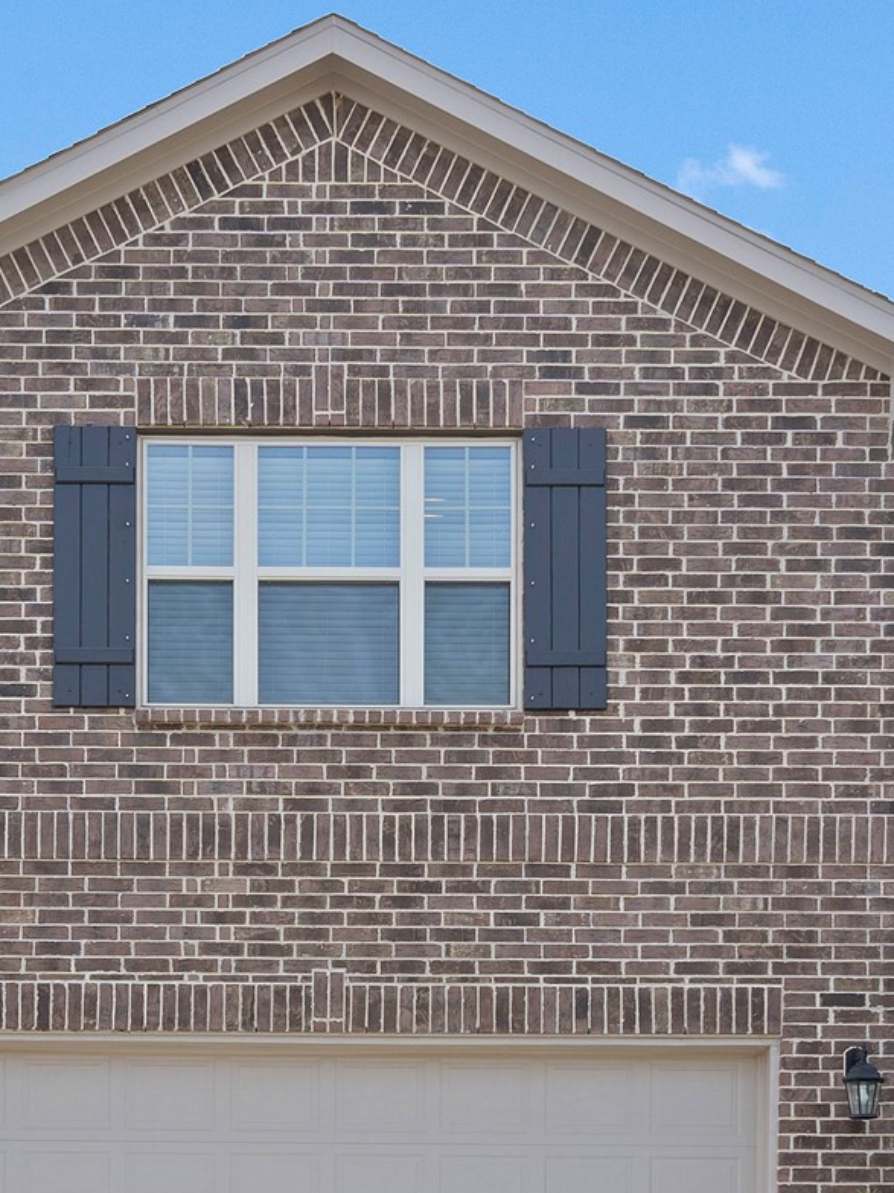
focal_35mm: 64
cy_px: 827
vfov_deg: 30.0
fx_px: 2204
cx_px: 245
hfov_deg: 22.7
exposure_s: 1/10
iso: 100
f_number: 11
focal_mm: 24
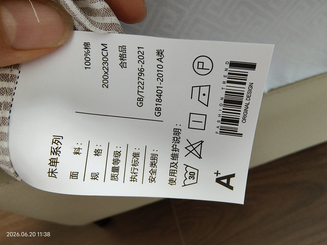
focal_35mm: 26
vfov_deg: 53.1
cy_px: 122
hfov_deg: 67.3
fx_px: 246
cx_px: 164
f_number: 2
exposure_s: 1/33.3
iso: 518
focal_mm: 2.28
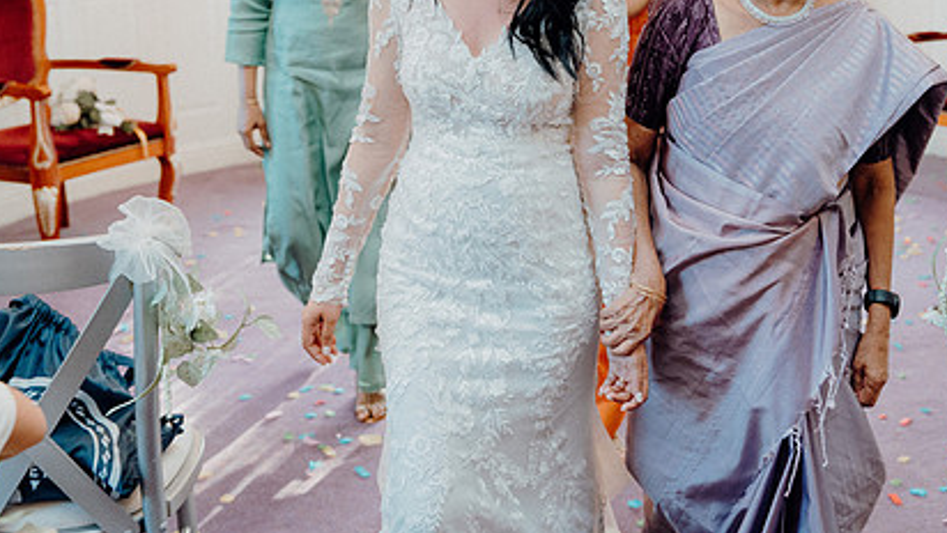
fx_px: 1407
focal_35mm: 56
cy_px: 111
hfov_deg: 36.9
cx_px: 616
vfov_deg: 21.2
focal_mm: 38
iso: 2000
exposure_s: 1/200
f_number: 3.5
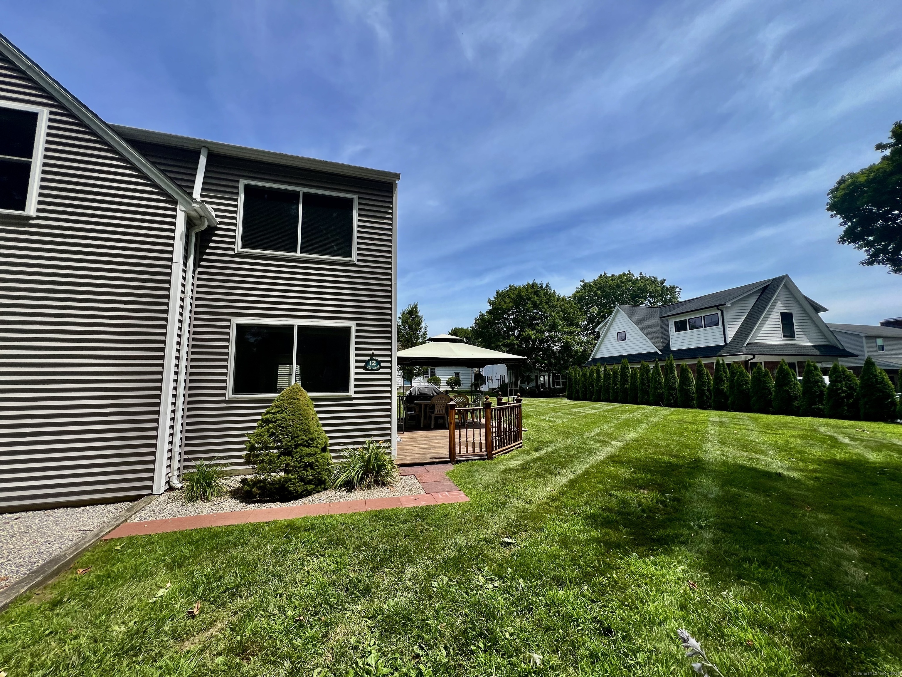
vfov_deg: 89.9
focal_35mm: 13
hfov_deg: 106.2
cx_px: 451
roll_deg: +0.4
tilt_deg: +4.2
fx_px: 339
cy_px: 338
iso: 32
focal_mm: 1.57
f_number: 1.8
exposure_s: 1/1698
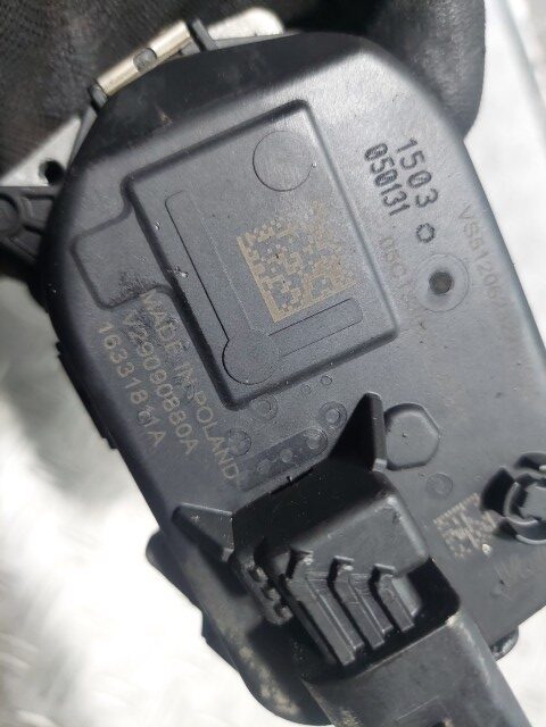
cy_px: 364
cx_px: 273
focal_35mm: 25
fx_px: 526
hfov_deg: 54.9
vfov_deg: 69.4
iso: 320
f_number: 1.8
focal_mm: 5.23
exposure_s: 1/100
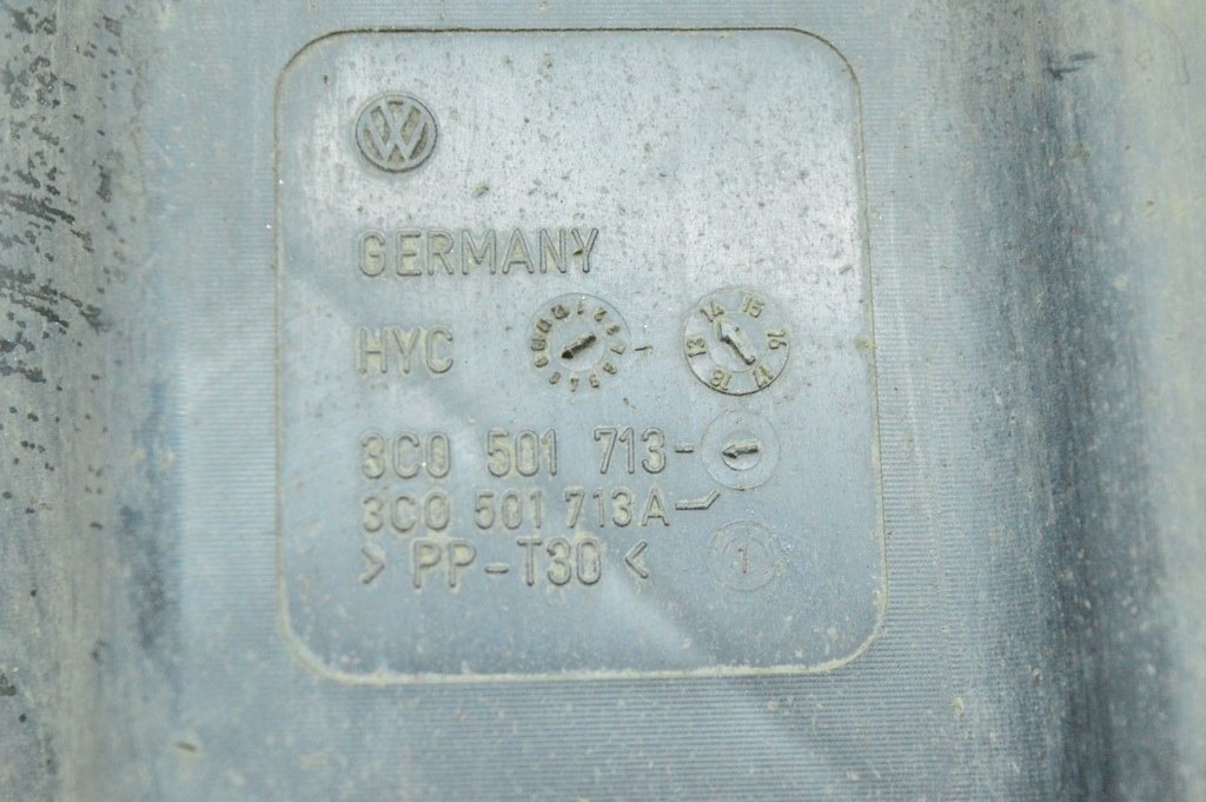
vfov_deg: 16.5
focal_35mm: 82
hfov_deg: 24.6
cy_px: 401
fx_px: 2761
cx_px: 603
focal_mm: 55
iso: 6400
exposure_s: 1/125
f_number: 5.6
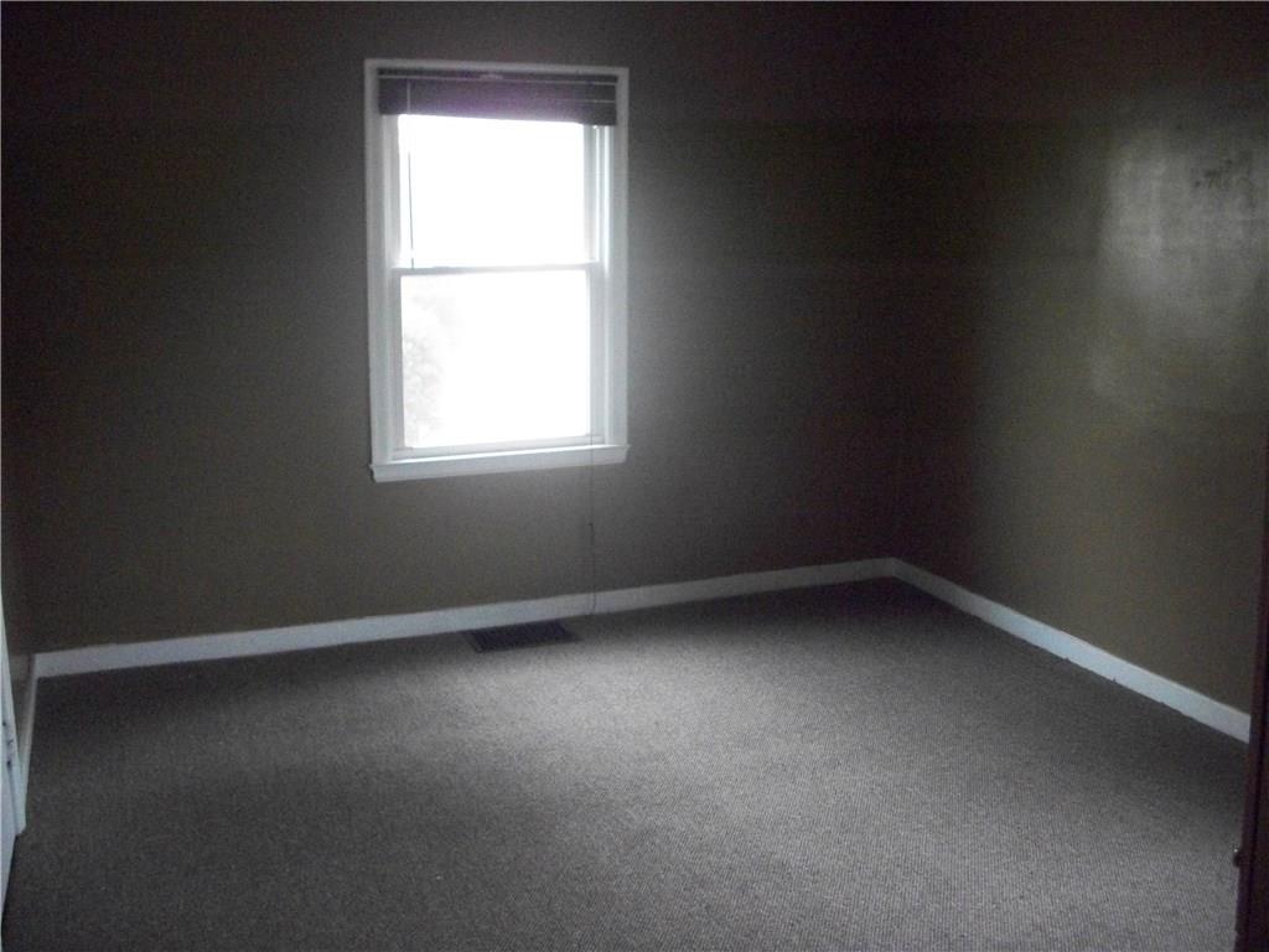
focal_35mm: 35
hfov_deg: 52.6
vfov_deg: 40.7
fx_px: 1283
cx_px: 634
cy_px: 476
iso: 640
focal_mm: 6.3
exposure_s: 1/50
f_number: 3.1
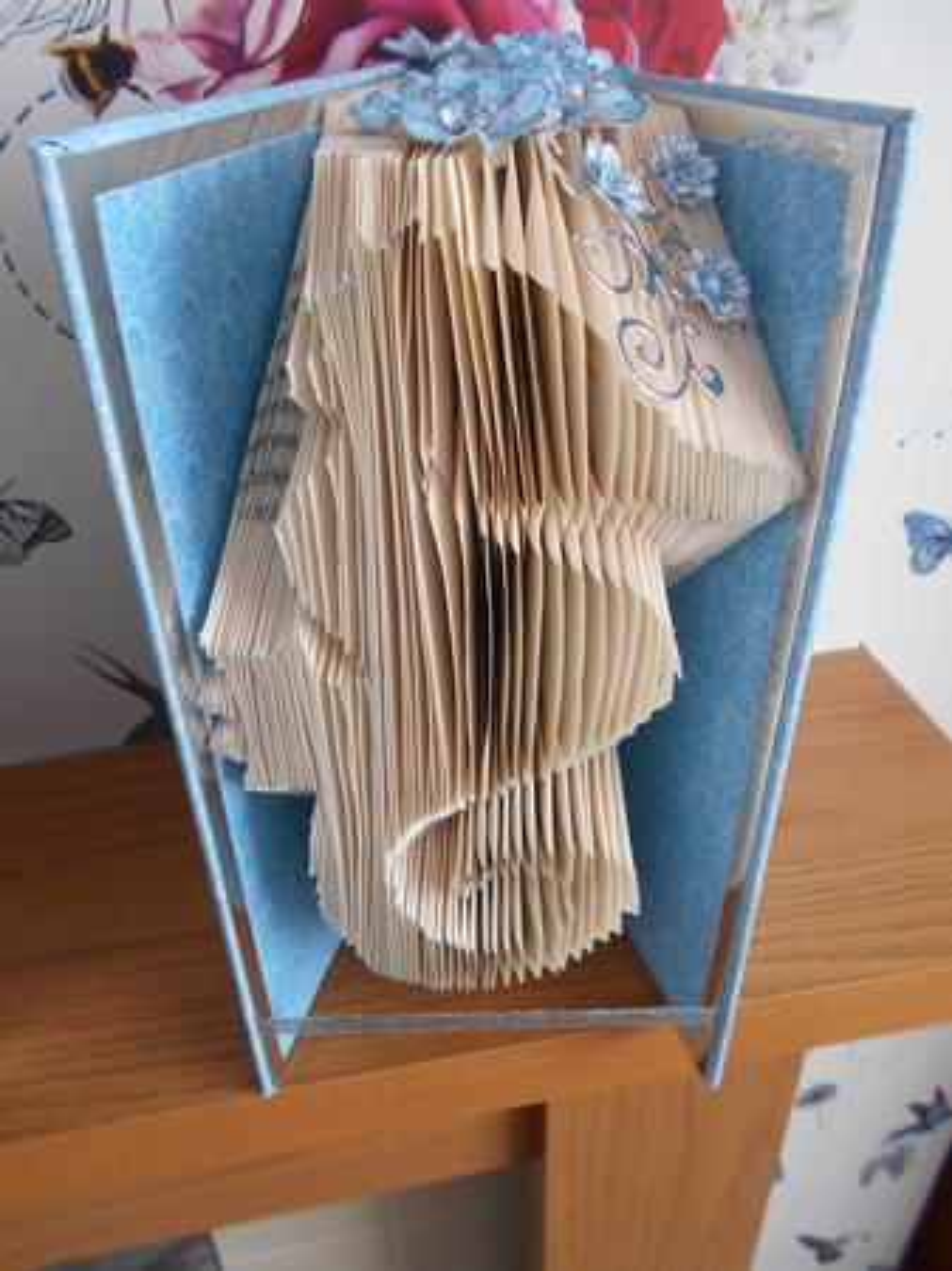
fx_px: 954
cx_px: 476
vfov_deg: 67.3
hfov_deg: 53.0
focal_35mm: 26
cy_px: 636
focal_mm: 4.6
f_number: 3.2
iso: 110
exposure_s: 1/30
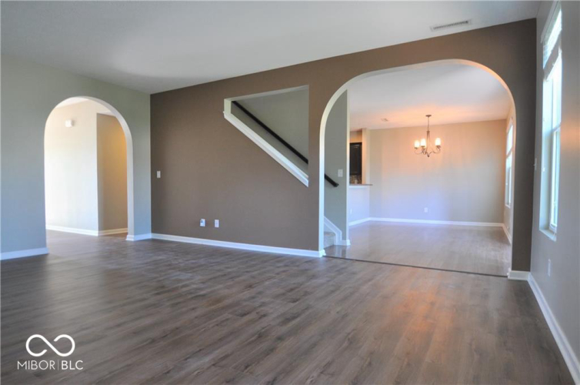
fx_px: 338
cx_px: 290
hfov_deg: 81.3
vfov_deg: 59.3
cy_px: 192
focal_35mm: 21
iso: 640
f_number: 4
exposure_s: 1/60
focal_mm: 14
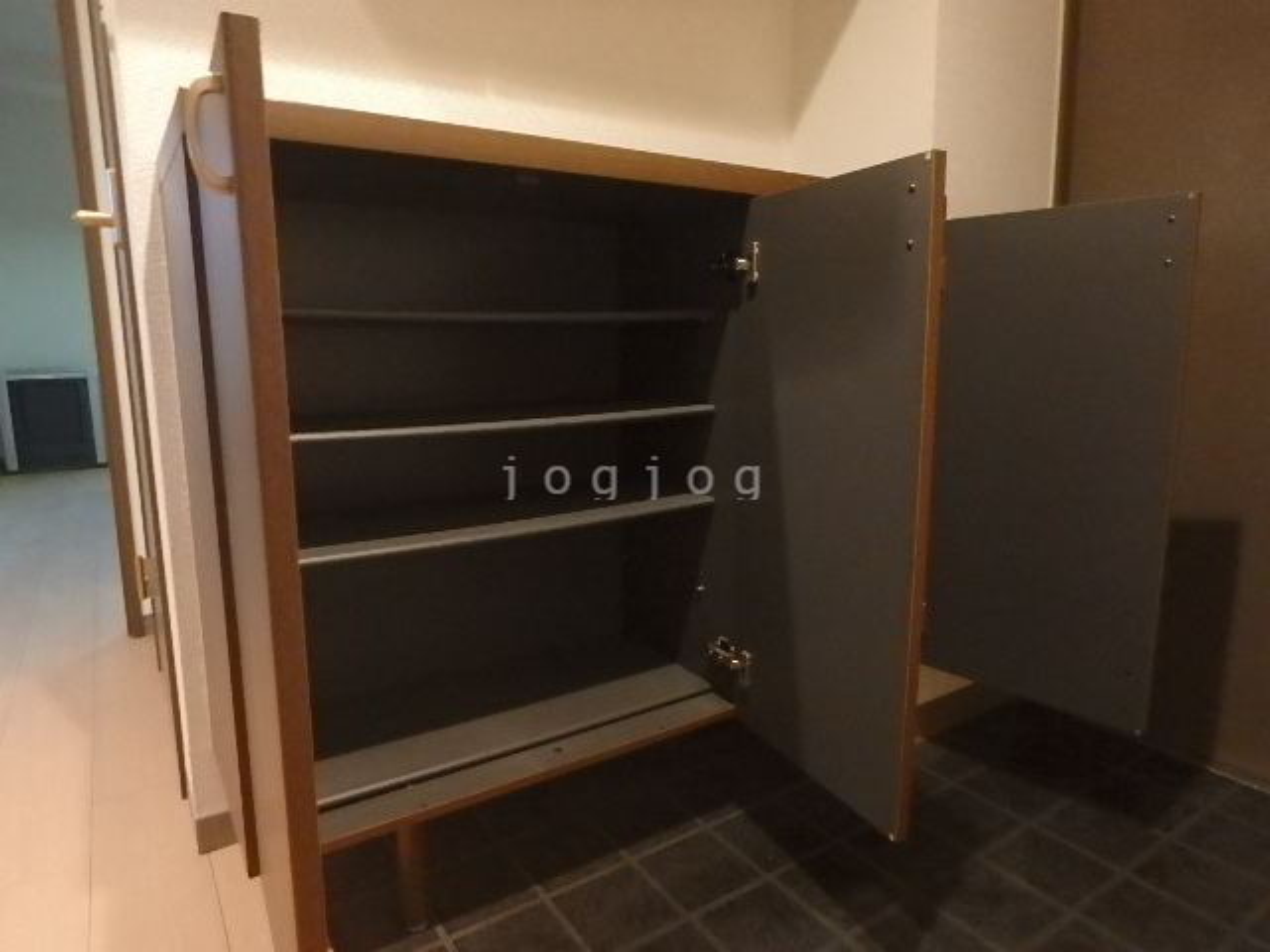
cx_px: 635
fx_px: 770
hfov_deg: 79.0
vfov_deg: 63.4
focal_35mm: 21
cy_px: 476
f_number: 3.5
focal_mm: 3.7
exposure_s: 1/20
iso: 1600
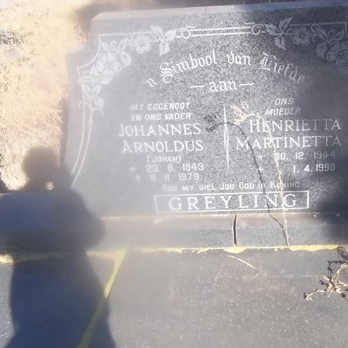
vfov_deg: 37.5
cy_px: 163
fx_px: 512
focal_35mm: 45
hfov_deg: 37.3
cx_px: 223
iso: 80
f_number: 5.5
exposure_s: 1/160
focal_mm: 5.7
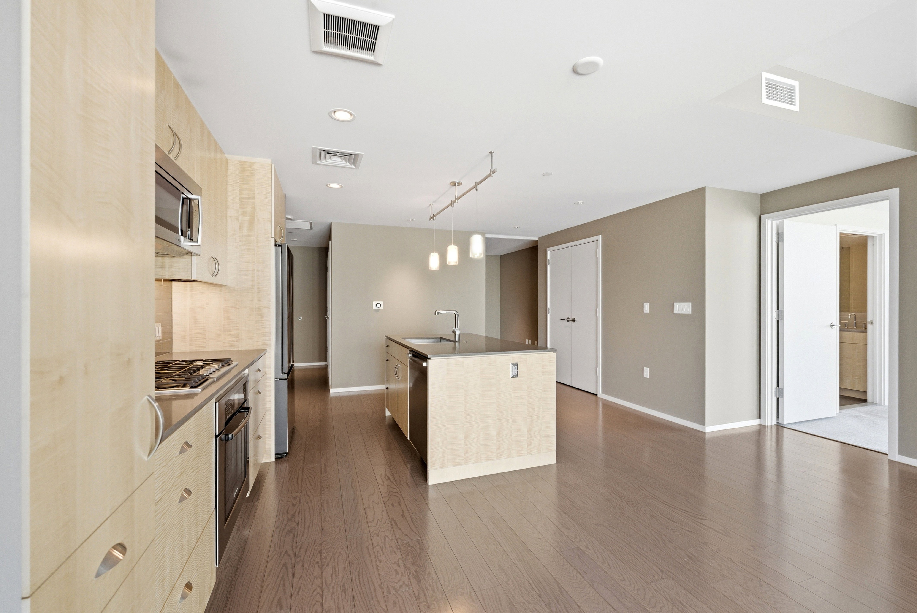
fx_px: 387
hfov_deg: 99.6
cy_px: 306
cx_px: 458
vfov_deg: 76.7
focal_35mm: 15
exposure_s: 1/2500
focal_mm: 15.2
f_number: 5.6
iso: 1600
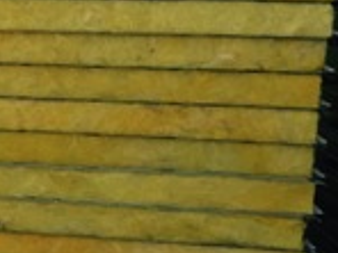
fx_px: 1221
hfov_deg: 13.5
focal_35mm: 125
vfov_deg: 11.8
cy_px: 75
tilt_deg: -6.9
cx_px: -333
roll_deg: -2.3
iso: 32
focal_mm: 4.15
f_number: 2.2
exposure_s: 1/1236
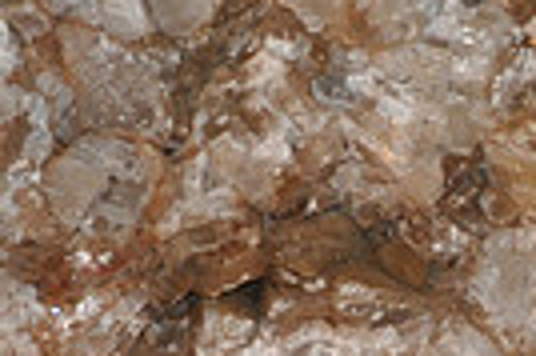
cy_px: 414
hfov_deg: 13.1
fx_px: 2320
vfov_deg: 8.7
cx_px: 456
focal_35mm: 156
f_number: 3.8
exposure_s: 1/60
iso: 800
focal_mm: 24
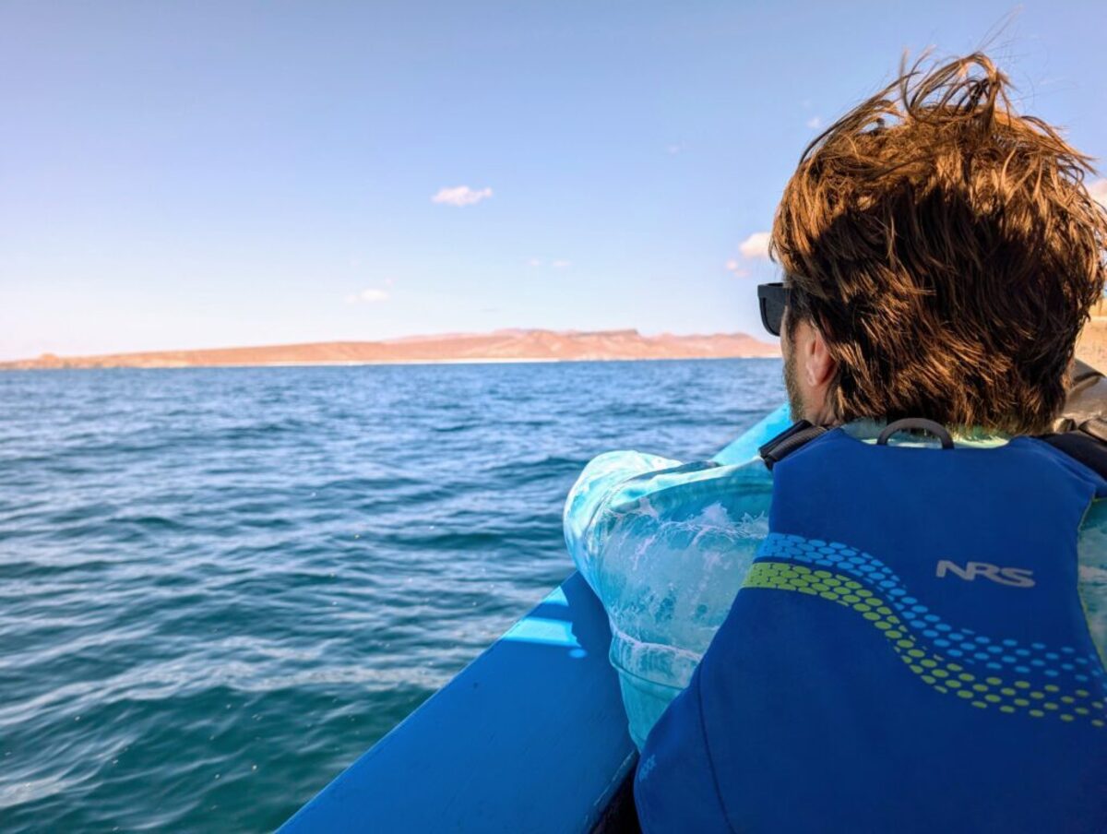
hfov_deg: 71.5
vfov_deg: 57.0
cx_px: 554
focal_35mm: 24
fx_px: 769
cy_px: 417
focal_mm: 6.9
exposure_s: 1/8333
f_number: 1.68
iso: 20
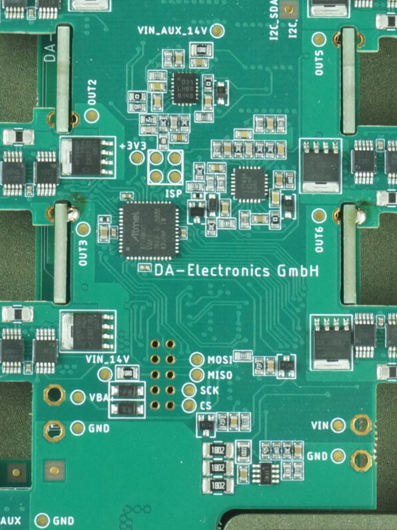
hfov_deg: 9.1
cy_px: 152
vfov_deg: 12.1
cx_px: 234
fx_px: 2502
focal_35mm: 164
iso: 800
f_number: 16
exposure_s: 1/20
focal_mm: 35
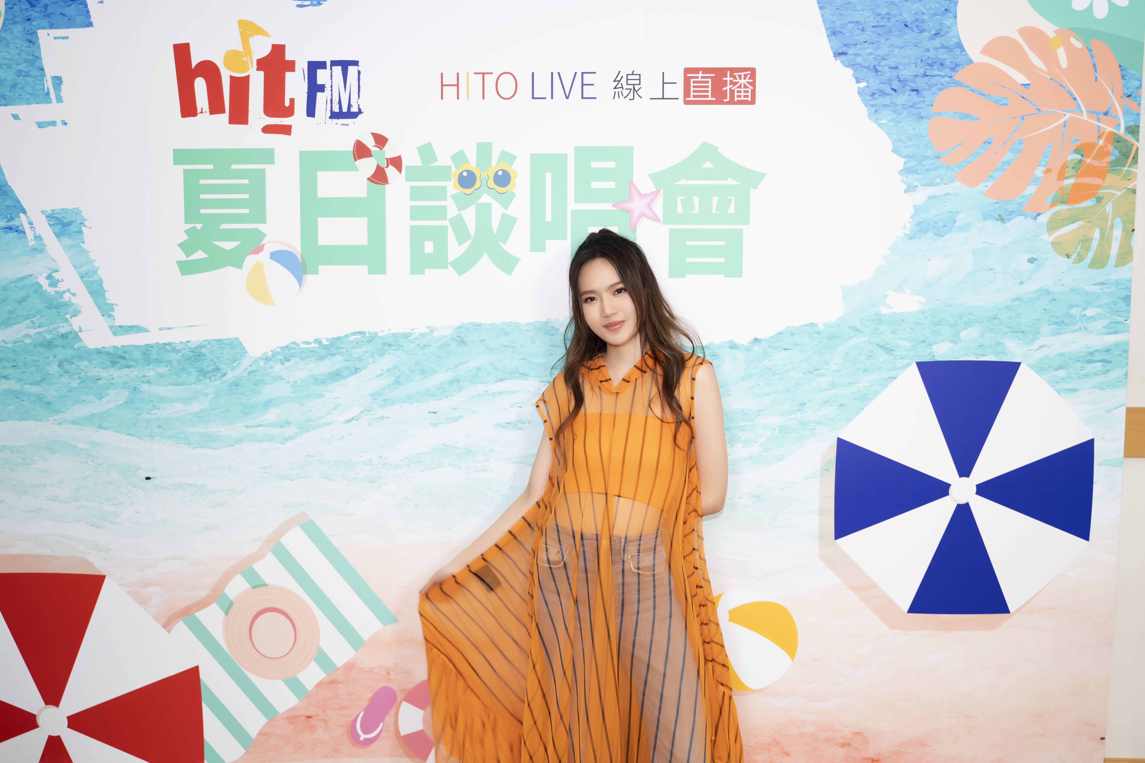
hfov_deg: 55.8
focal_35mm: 34
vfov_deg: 38.9
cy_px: 382
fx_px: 1081
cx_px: 572
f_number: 2.8
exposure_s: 1/125
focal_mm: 34
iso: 640
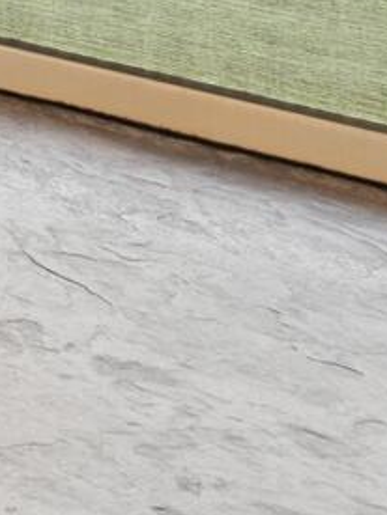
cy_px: -762
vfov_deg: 12.4
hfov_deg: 6.8
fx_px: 1819
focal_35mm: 122
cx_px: -1440
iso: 320
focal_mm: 14
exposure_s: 1/1.67
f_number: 9
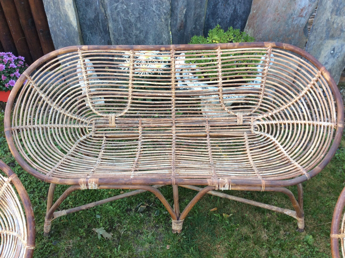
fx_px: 318
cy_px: 129
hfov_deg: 56.9
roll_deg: -0.3
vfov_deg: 44.1
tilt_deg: -43.6
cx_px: 172
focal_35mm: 32
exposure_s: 1/50
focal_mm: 3.3
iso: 40
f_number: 2.4
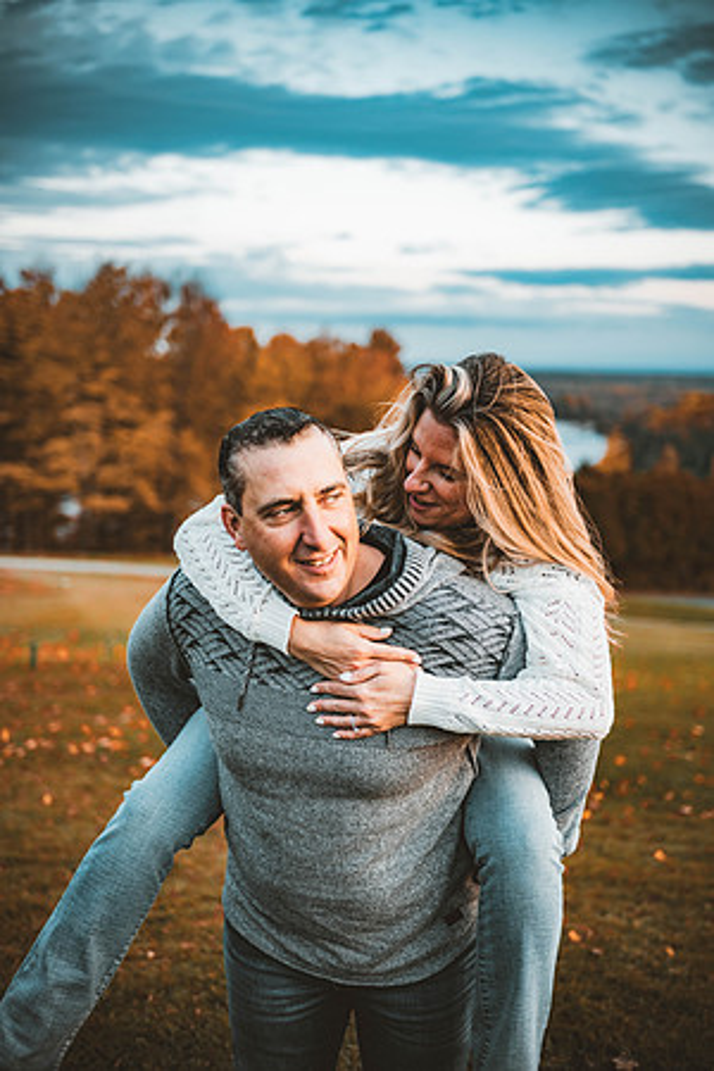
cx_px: 357
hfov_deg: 33.4
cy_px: 536
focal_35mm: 40
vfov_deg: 48.5
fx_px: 1190
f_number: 2
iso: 1000
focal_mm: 40
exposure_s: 1/640
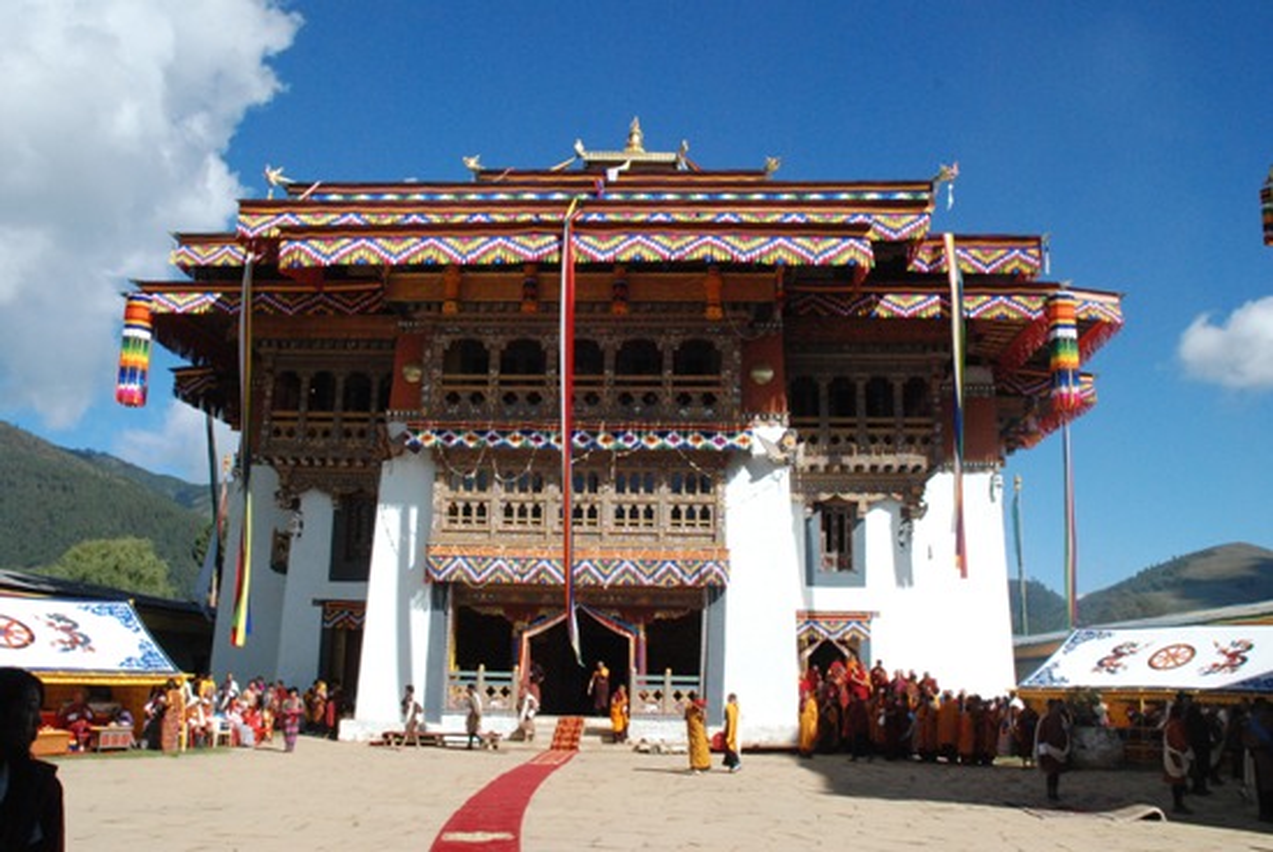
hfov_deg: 51.2
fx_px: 1327
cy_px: 426
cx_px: 636
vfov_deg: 35.6
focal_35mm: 38
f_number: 16
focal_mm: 25
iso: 1600
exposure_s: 1/1000
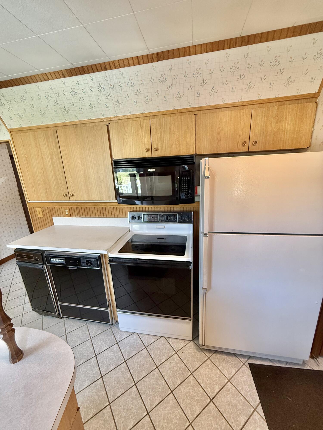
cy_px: 215
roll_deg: +1.8
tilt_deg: -15.8
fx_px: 174
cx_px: 162
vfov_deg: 102.1
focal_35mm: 14
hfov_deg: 85.7
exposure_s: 1/120
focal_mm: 2.22
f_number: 2.2
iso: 320
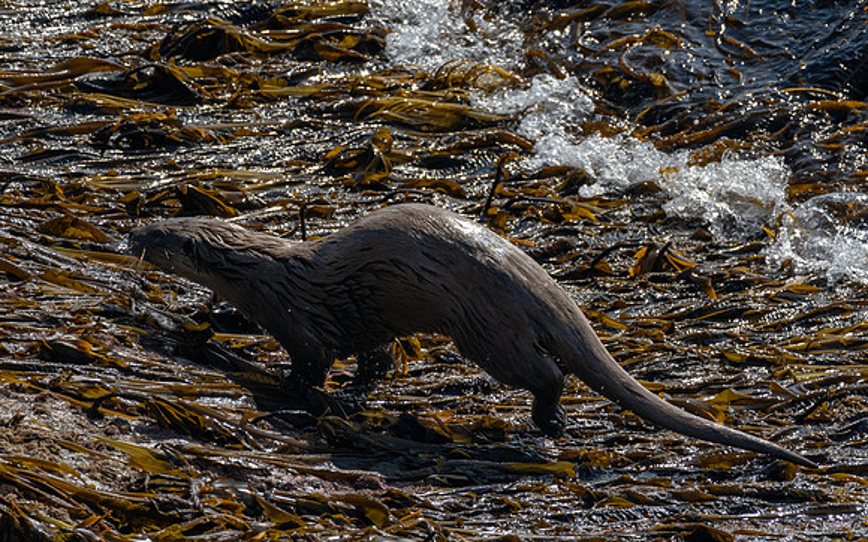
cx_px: 554
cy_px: 307
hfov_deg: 1.8
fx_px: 26899
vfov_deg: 1.2
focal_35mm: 1138
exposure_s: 1/1250
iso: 200
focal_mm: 420
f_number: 6.3
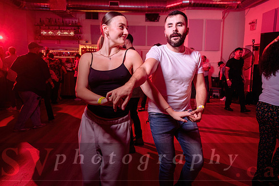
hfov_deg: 70.6
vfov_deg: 50.5
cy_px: 90
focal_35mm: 25
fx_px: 197
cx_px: 139
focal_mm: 24
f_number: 3.5
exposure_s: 1/50
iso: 800
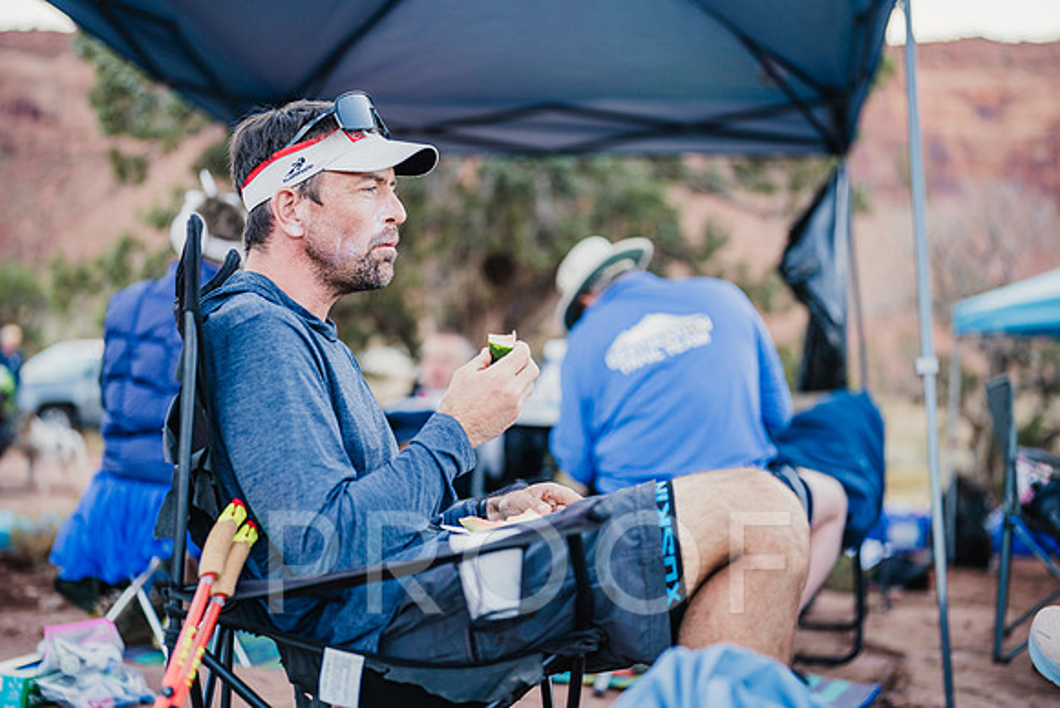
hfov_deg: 39.6
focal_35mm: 50
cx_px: 530
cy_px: 354
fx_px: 1472
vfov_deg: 27.0
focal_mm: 50
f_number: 1.4
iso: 100
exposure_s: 1/400
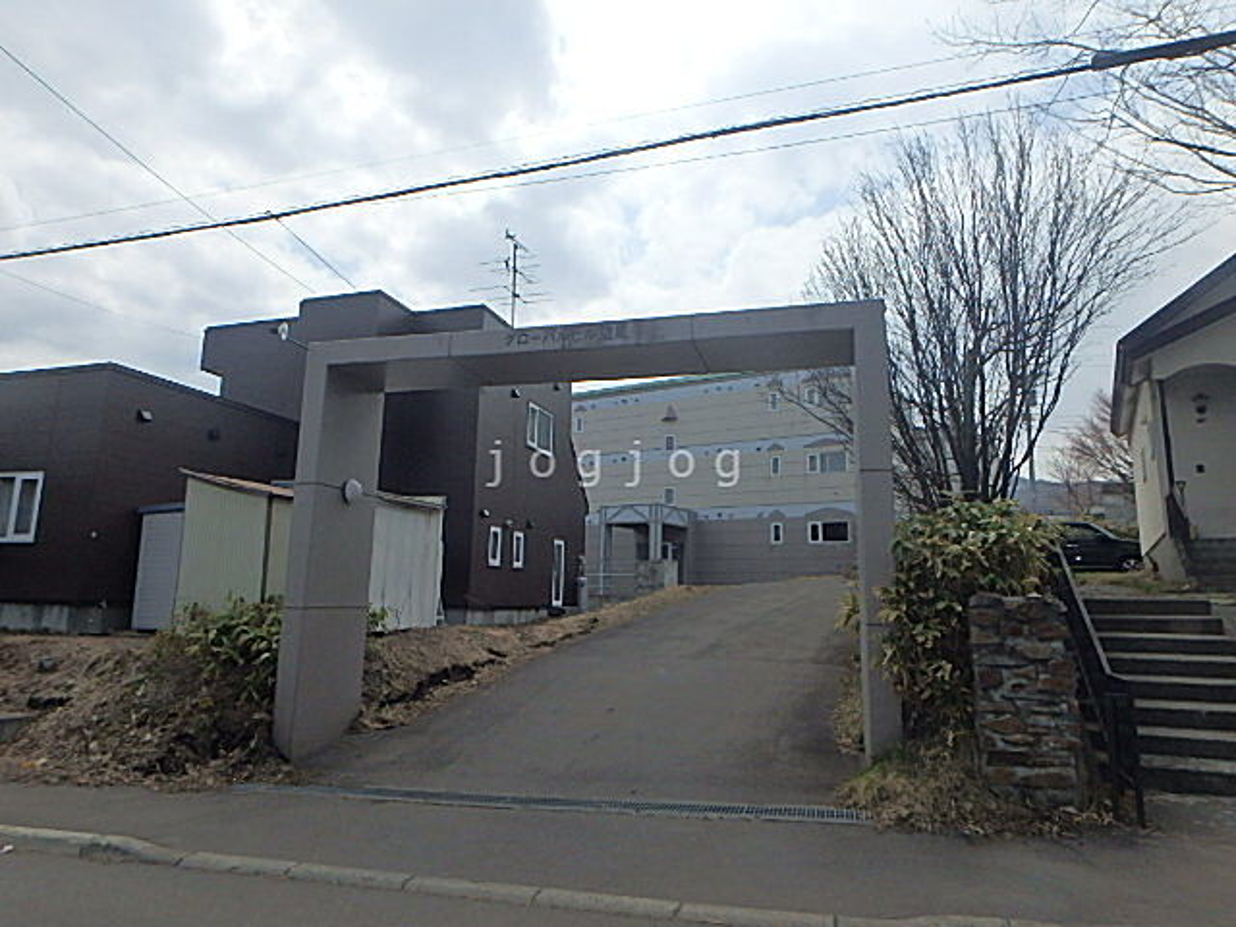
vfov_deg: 63.4
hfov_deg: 79.0
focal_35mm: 21
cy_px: 464
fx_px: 750
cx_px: 618
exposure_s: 1/1250
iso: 125
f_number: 6
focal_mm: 3.7
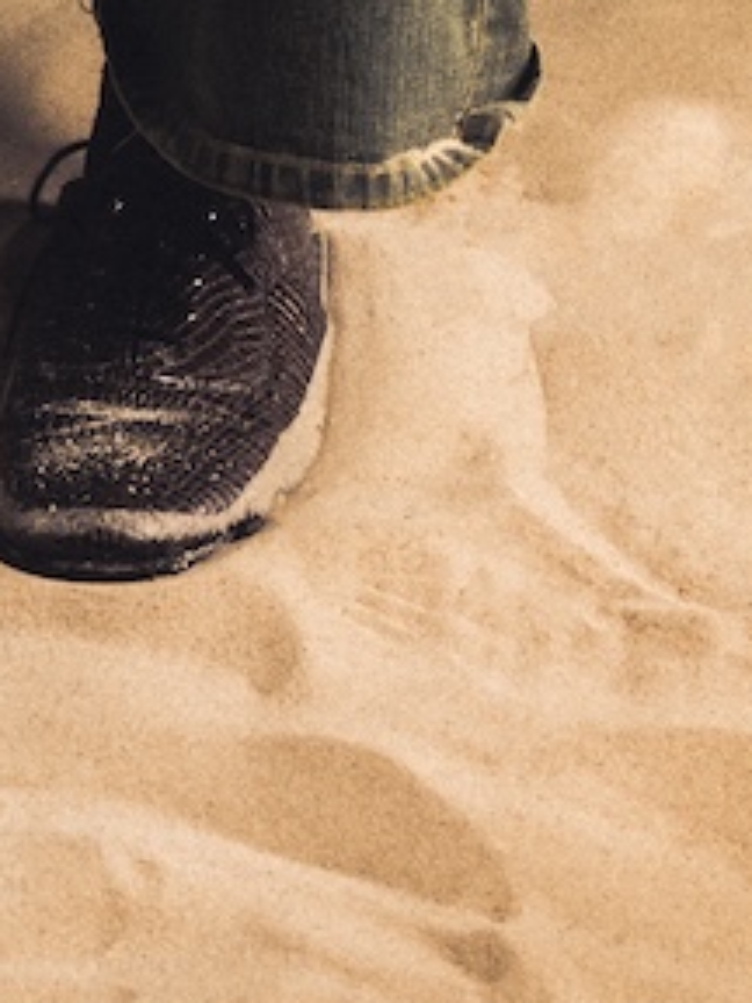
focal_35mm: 306
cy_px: -2205
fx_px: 8863
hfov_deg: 4.9
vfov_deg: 5.9
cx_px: 348
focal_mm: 55.2
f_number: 11
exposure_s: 1/125
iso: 200
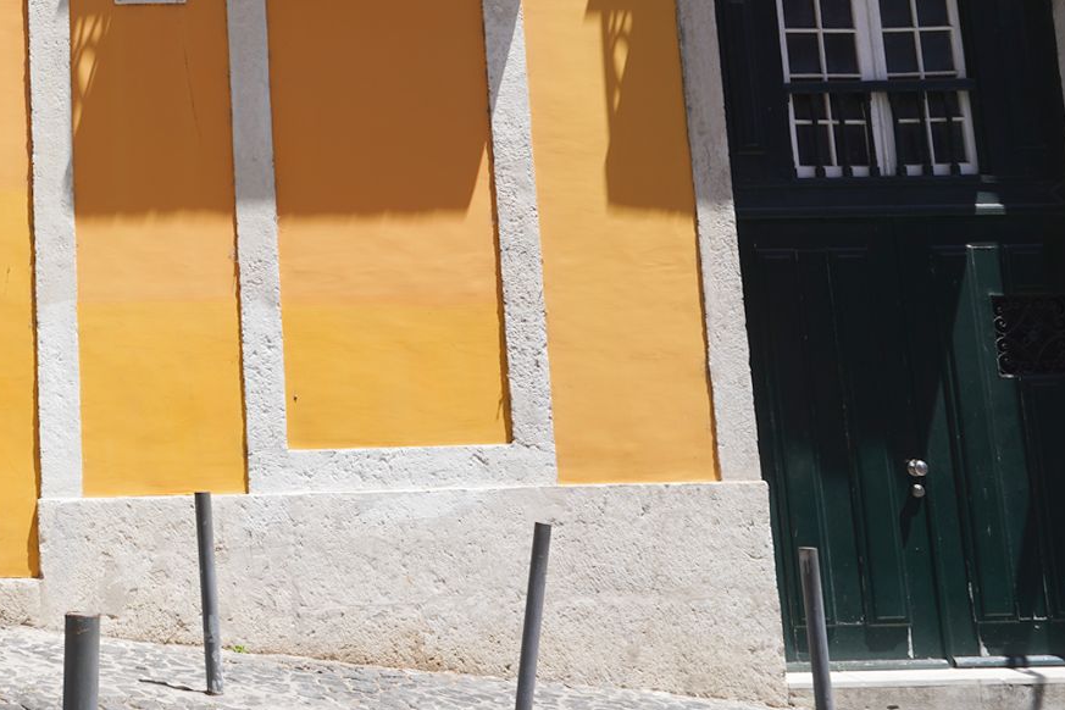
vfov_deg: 23.9
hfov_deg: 32.8
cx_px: -40
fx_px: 1627
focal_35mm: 55
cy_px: 62
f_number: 11
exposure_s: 1/100
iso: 100
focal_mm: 24
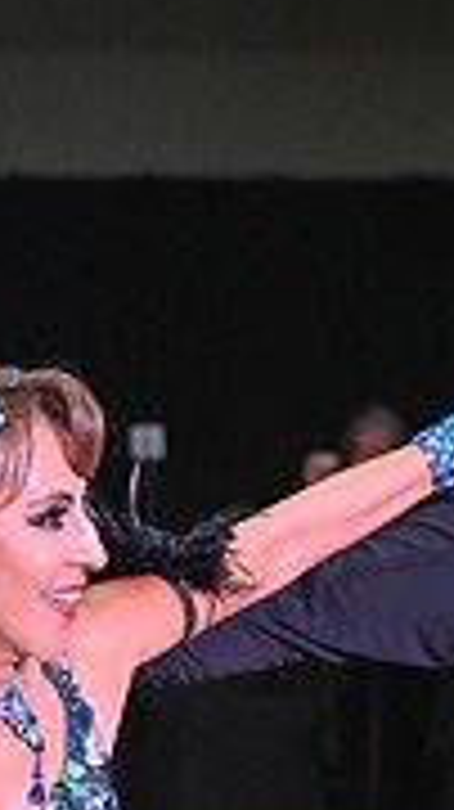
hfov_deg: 4.2
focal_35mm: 291
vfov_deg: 7.3
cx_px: 173
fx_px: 6240
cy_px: 1089
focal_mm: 86
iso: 3200
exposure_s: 1/400
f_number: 5
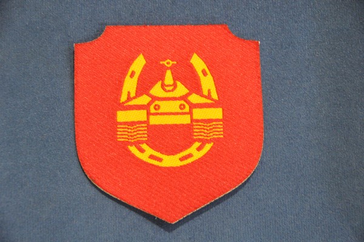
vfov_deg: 11.1
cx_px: 182
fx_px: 1243
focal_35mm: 123
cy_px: 121
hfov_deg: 16.7
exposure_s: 1/30
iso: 3200
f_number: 5
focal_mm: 82
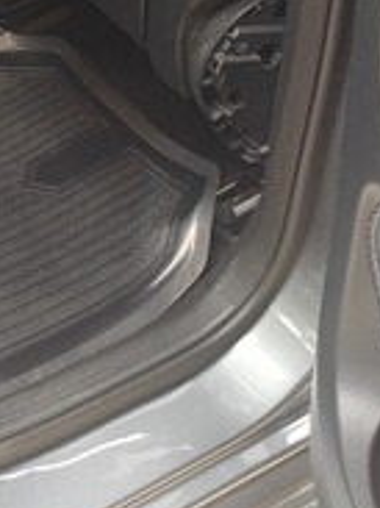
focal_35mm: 82
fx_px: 1202
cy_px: -150
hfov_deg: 17.1
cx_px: -92
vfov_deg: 21.6
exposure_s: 1/60
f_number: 1.8
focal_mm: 4.65
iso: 100
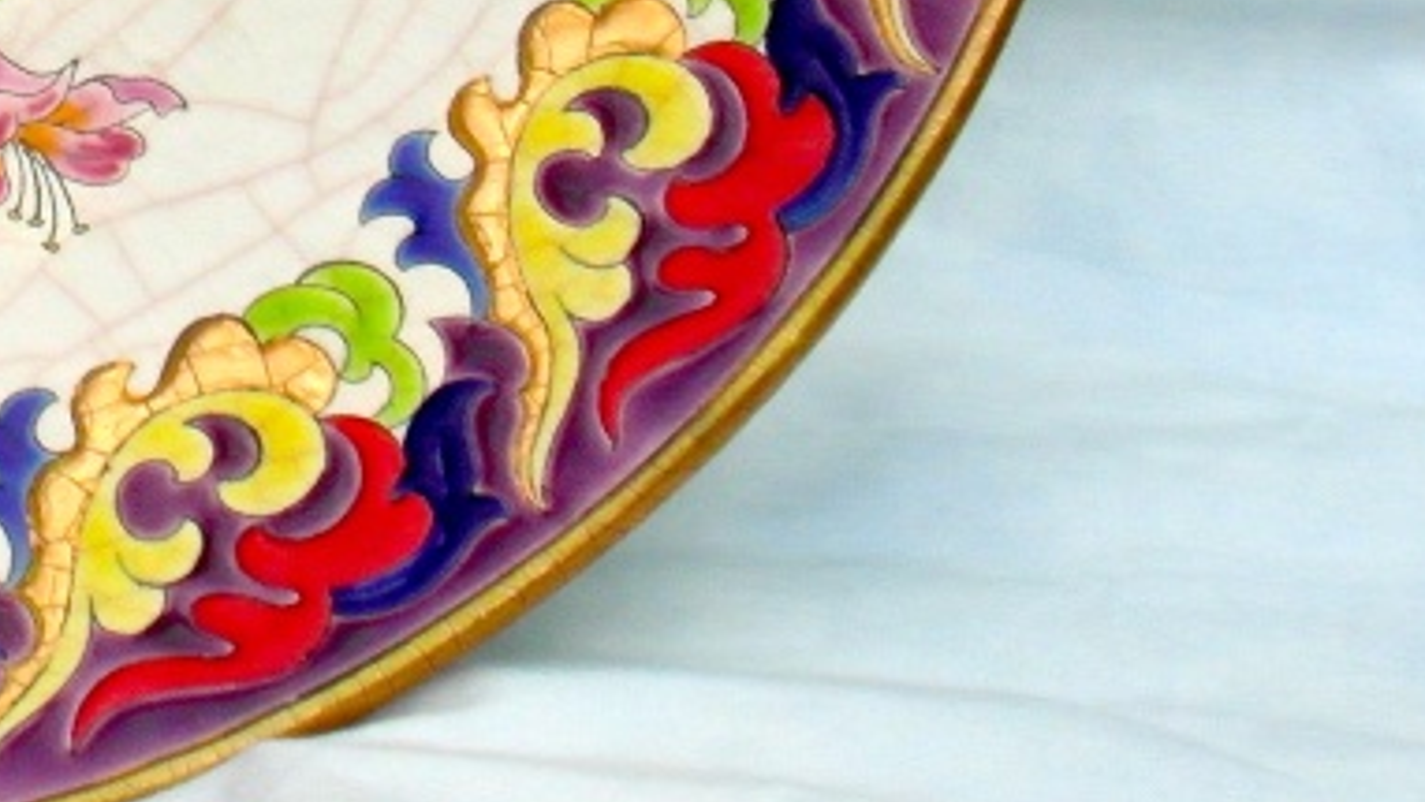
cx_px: -474
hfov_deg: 8.5
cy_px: -440
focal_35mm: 250
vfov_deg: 4.8
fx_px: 9448
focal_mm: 11.9
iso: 80
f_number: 5.6
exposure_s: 1/180
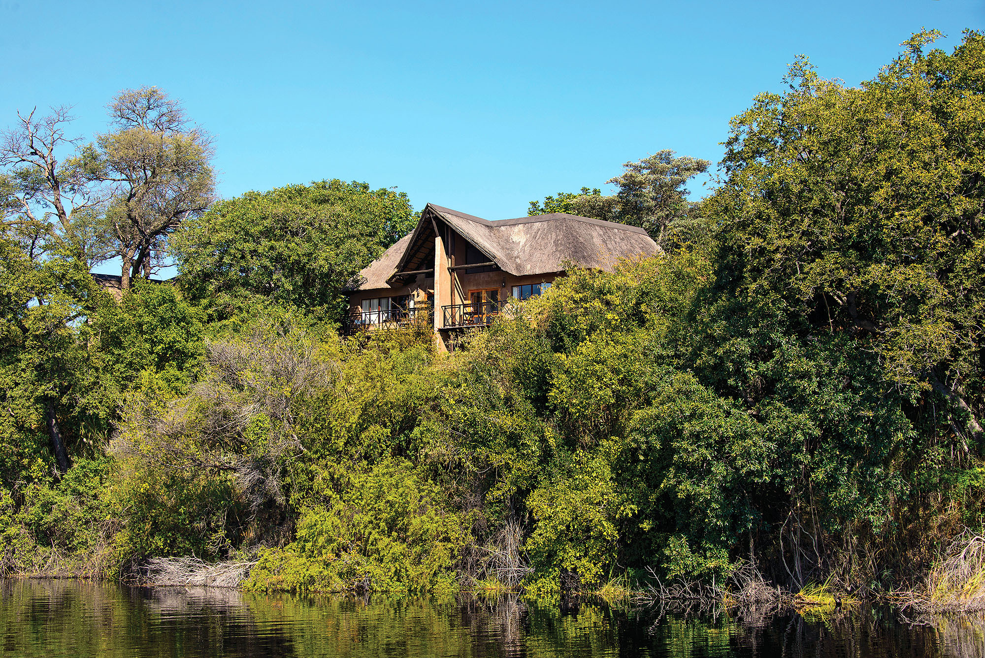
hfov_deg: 38.2
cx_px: 492
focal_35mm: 52
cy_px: 329
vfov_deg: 26.0
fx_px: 1424
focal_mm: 52
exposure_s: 1/250
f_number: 8
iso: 200
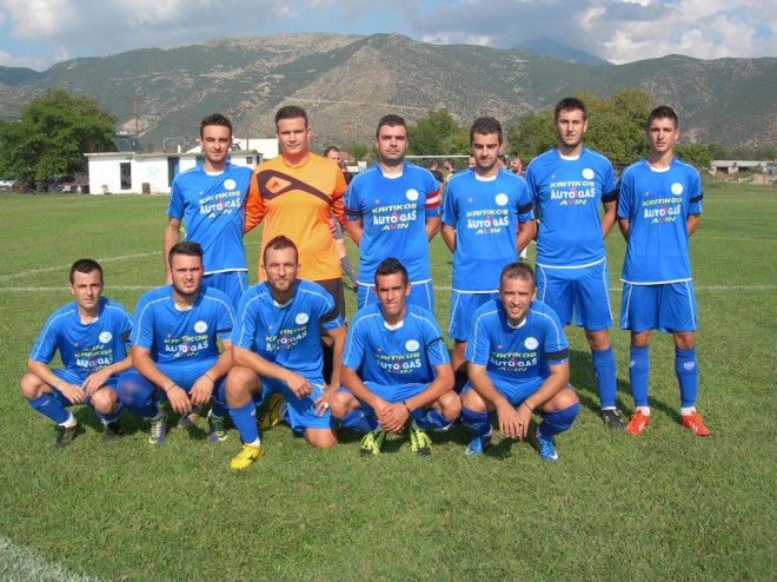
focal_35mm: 38
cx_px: 388
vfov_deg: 37.7
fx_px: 852
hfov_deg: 49.0
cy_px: 291
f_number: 4.8
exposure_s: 1/570
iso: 50
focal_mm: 7.8
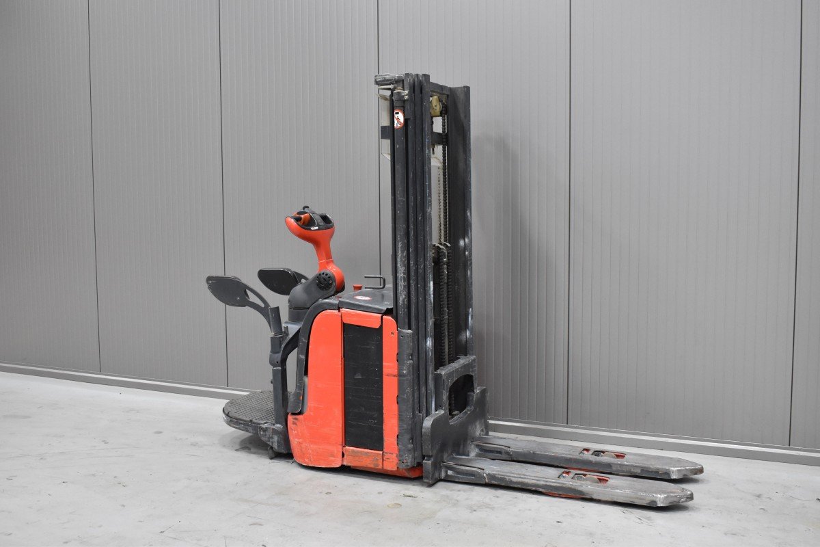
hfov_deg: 53.1
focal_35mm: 36
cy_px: 274
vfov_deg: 36.9
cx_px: 410
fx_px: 820
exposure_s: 1/40
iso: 1600
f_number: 5.6
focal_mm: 24
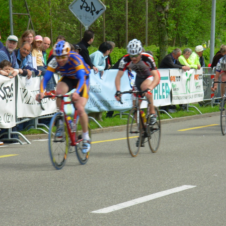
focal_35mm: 225
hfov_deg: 7.8
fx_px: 1662
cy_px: 113
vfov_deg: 7.8
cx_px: 101
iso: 50
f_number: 5
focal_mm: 31.4
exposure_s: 1/203
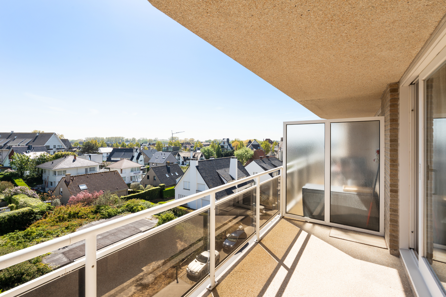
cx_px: 223
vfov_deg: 73.7
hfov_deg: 96.7
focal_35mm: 16
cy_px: 148
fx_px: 198
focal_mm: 16
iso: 200
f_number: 11
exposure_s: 1/200
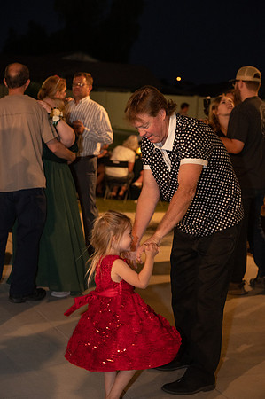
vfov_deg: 28.9
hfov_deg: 19.4
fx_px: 775
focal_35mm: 70
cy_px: 200
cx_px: 132
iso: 3200
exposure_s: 1/80
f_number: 4
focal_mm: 70
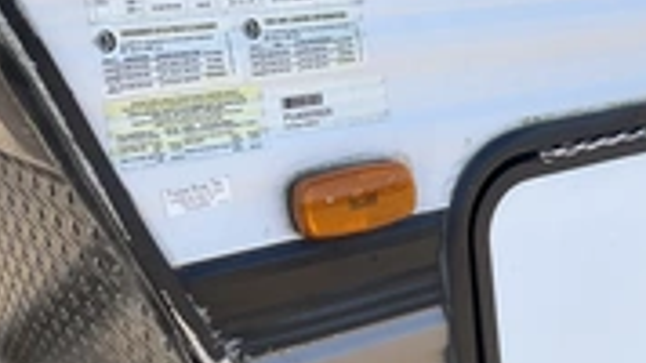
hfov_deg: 27.4
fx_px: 1216
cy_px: 298
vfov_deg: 16.8
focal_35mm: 71
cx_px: 697
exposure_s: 1/620
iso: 25
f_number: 1.8
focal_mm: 3
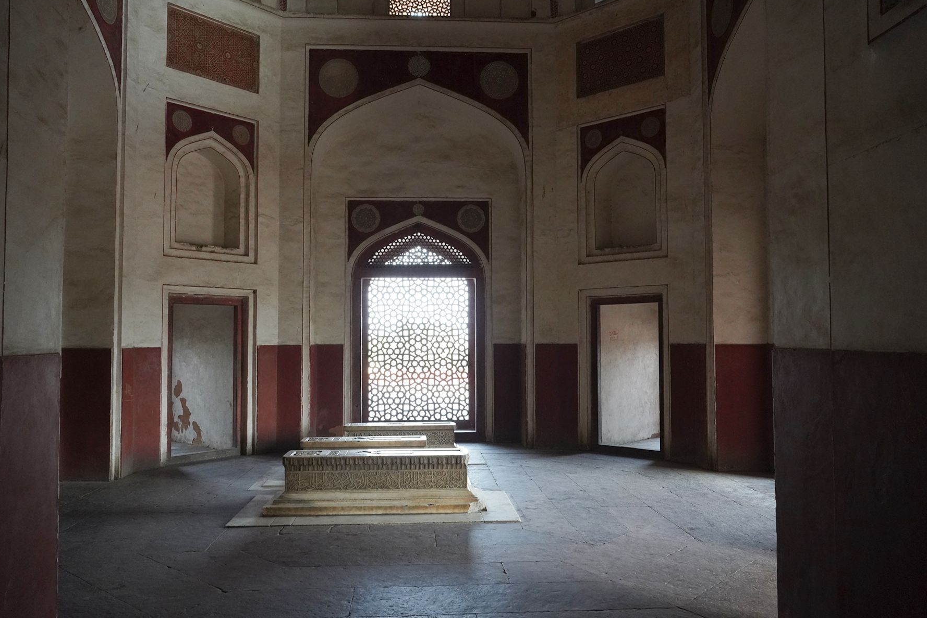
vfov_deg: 47.9
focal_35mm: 27
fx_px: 695
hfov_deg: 67.4
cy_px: 308
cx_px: 455
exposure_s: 1/80
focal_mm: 24
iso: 3200
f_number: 7.1
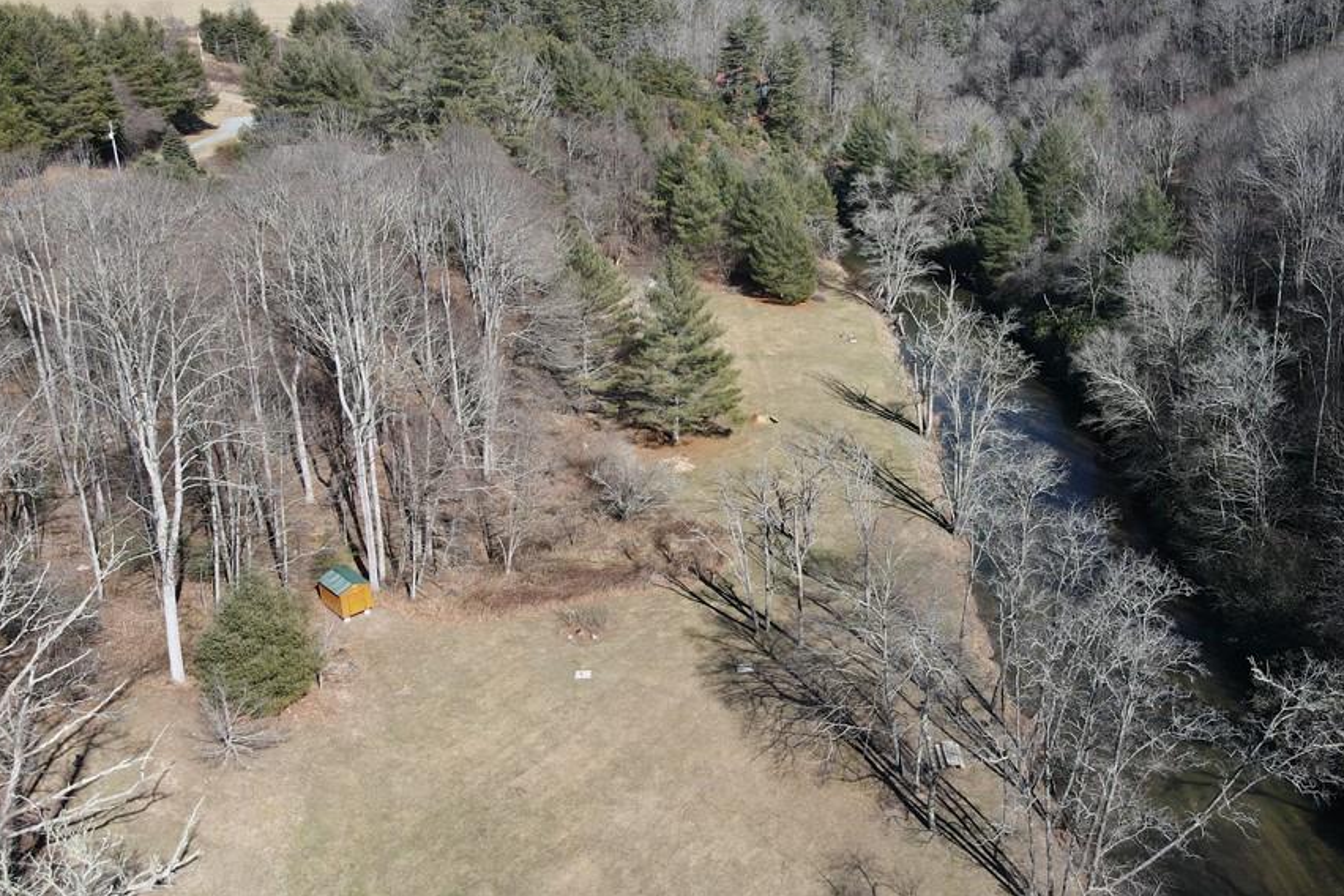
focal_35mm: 30
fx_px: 1120
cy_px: 344
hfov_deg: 61.5
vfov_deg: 43.3
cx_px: 793
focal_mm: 4.5
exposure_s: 1/500
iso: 110
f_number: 2.8
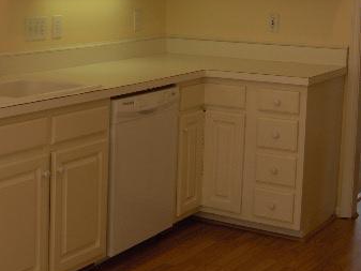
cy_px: 59
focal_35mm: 74
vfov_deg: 19.7
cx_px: 85
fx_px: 772
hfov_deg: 26.0
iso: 128
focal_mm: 8
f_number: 2.8
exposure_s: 1/124
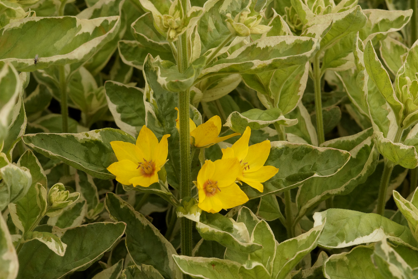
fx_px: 1951
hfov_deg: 12.2
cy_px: 141
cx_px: 208
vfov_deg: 8.2
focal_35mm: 168
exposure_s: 1/160
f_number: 16
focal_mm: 100
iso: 640
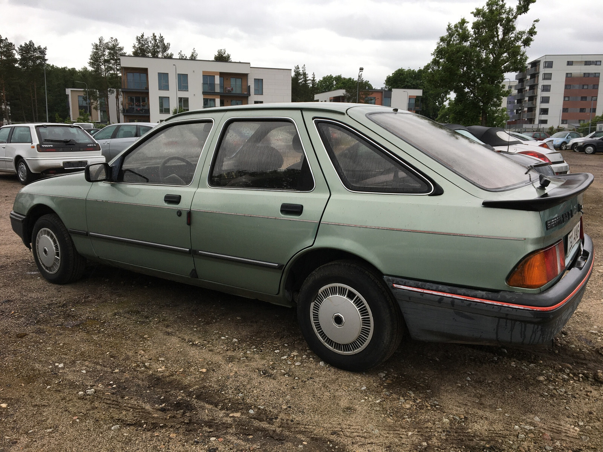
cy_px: 226
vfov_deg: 48.2
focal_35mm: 29
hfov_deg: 61.7
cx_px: 302
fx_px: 505
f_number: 2.2
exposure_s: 1/171
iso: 25
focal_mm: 4.15
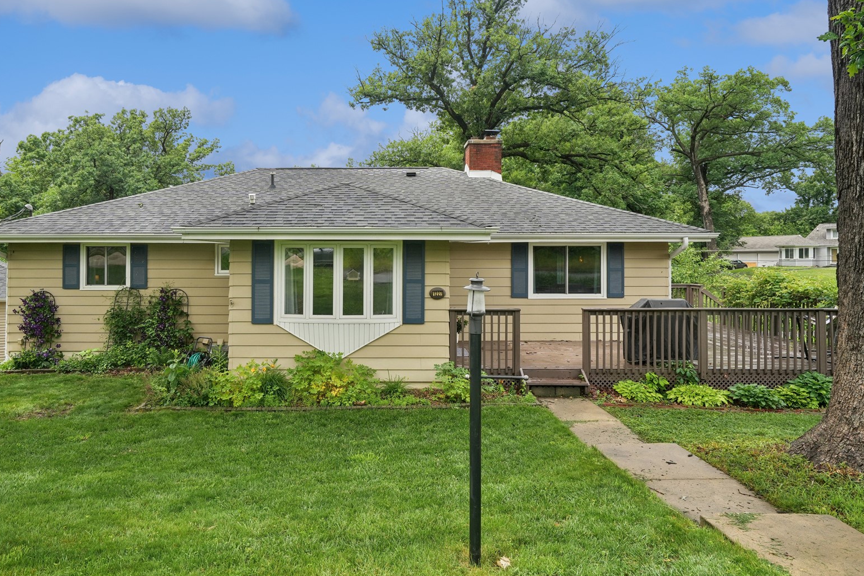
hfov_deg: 75.9
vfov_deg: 55.1
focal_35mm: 23
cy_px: 268
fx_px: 552
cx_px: 394
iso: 400
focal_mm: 21
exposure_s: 1/400
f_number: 10
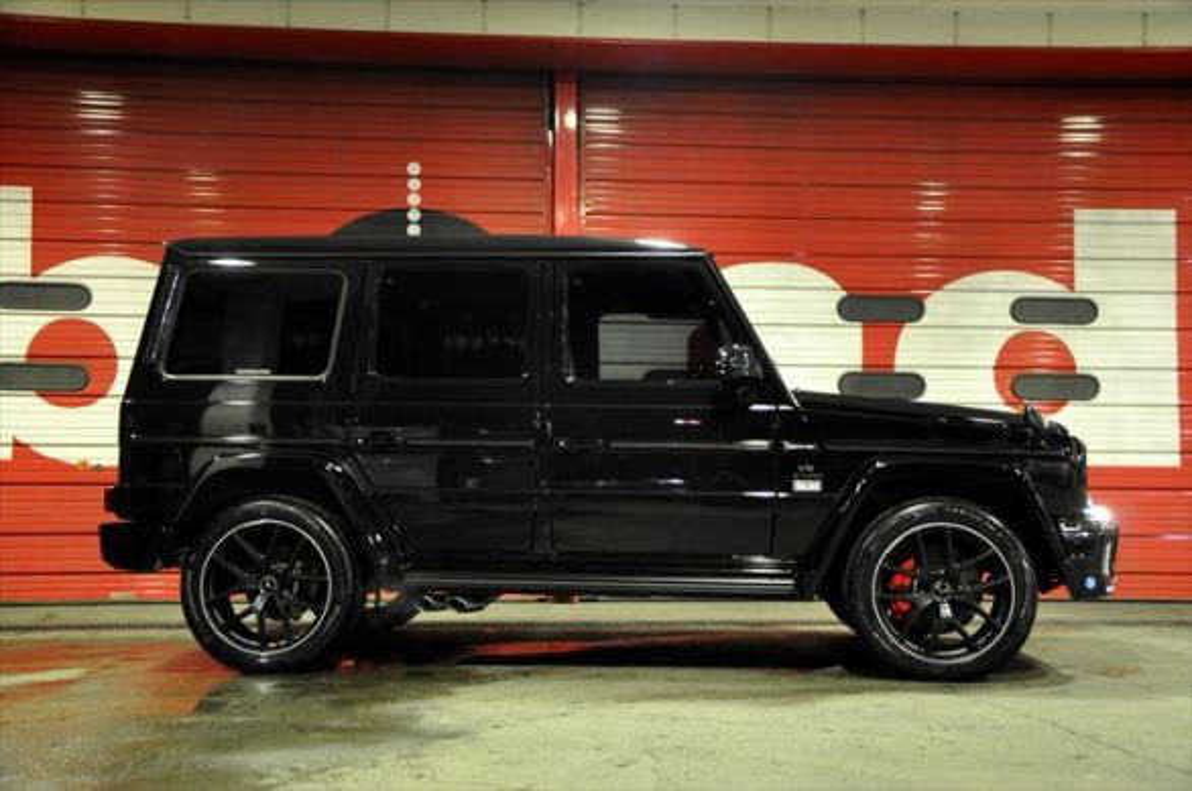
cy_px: 396
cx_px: 596
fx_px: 1389
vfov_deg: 31.8
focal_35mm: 42
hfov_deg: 46.5
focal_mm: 28
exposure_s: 1/8
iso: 1000
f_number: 4
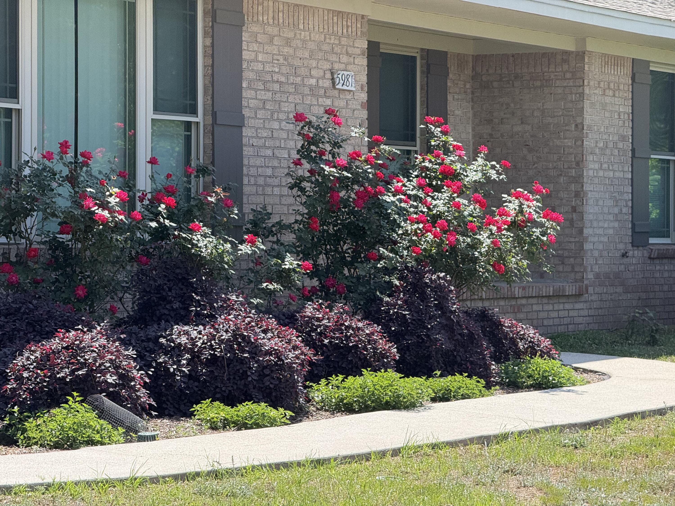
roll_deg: +0.1
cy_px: 253
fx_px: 2340
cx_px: 338
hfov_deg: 16.4
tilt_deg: +0.8
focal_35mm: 120
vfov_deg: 12.3
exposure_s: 1/601
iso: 64
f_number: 2.8
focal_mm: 15.66
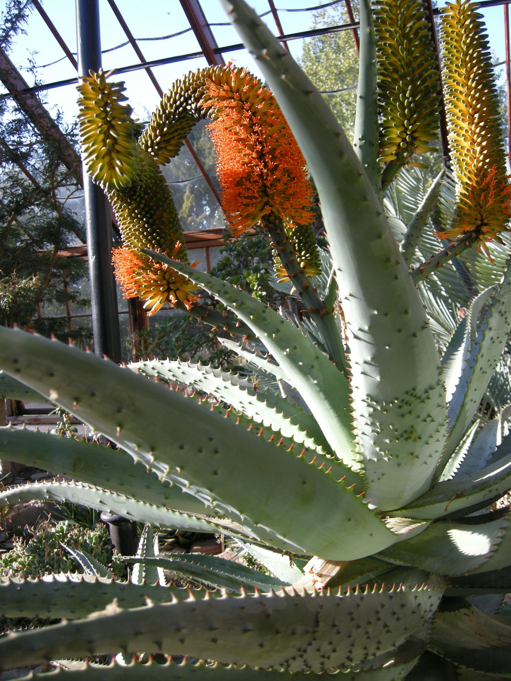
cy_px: 340
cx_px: 256
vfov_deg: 52.6
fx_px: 689
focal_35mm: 35
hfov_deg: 40.7
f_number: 3.4
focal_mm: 7.5
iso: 64
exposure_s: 1/117
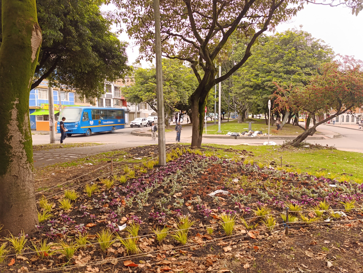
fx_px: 294
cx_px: 182
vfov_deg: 49.9
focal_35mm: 28
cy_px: 136
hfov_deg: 63.4
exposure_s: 1/4000
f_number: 1.6
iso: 2000
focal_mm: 6.14
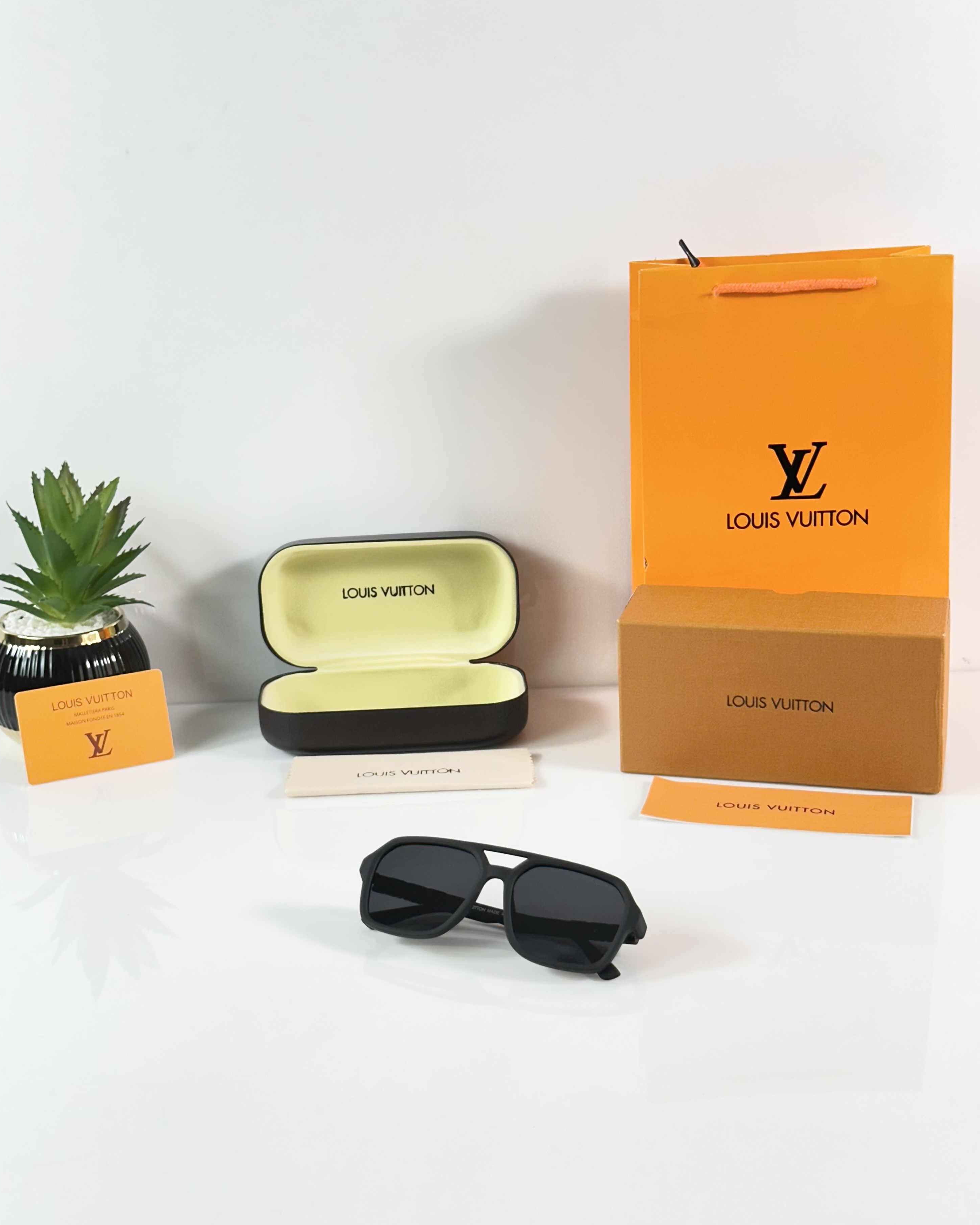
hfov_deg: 29.1
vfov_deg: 36.0
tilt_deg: -16.2
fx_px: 1885
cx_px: 473
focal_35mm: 52
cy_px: 578
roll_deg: +1.6
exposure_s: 1/100
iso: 64
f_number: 1.78
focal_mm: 6.86
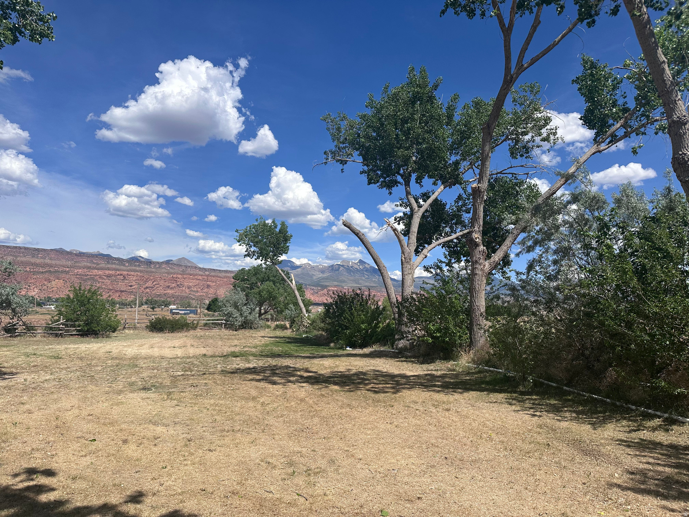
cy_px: 258
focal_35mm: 24
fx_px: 478
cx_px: 344
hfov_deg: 71.6
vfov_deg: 56.8
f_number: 1.78
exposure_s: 1/7042
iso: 80
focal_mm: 6.86
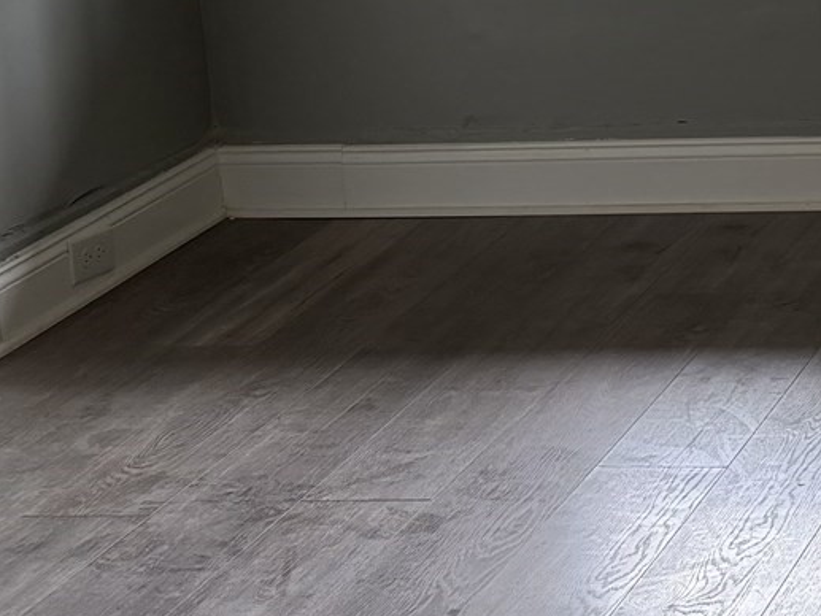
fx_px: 2254
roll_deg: +2.9
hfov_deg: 18.3
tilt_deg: -7.6
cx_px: 1243
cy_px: -116
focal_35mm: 95
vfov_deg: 15.1
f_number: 1.78
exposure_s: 1/120
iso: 160
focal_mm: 6.76
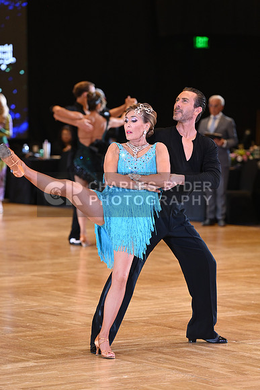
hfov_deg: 8.3
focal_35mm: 165
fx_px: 1786
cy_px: 195
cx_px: 130
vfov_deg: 12.4
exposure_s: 1/400
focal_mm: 165
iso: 2500
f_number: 4
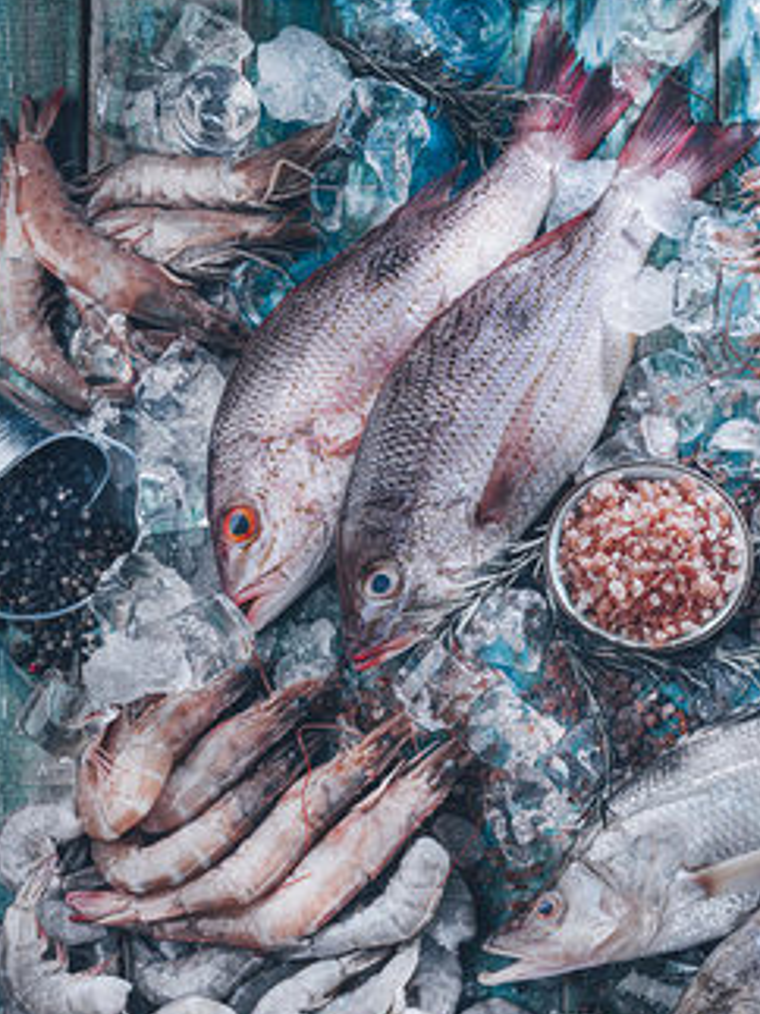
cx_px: 641
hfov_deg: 22.2
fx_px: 1904
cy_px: 898
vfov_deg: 28.7
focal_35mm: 65
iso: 200
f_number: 16
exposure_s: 1/125
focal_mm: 45
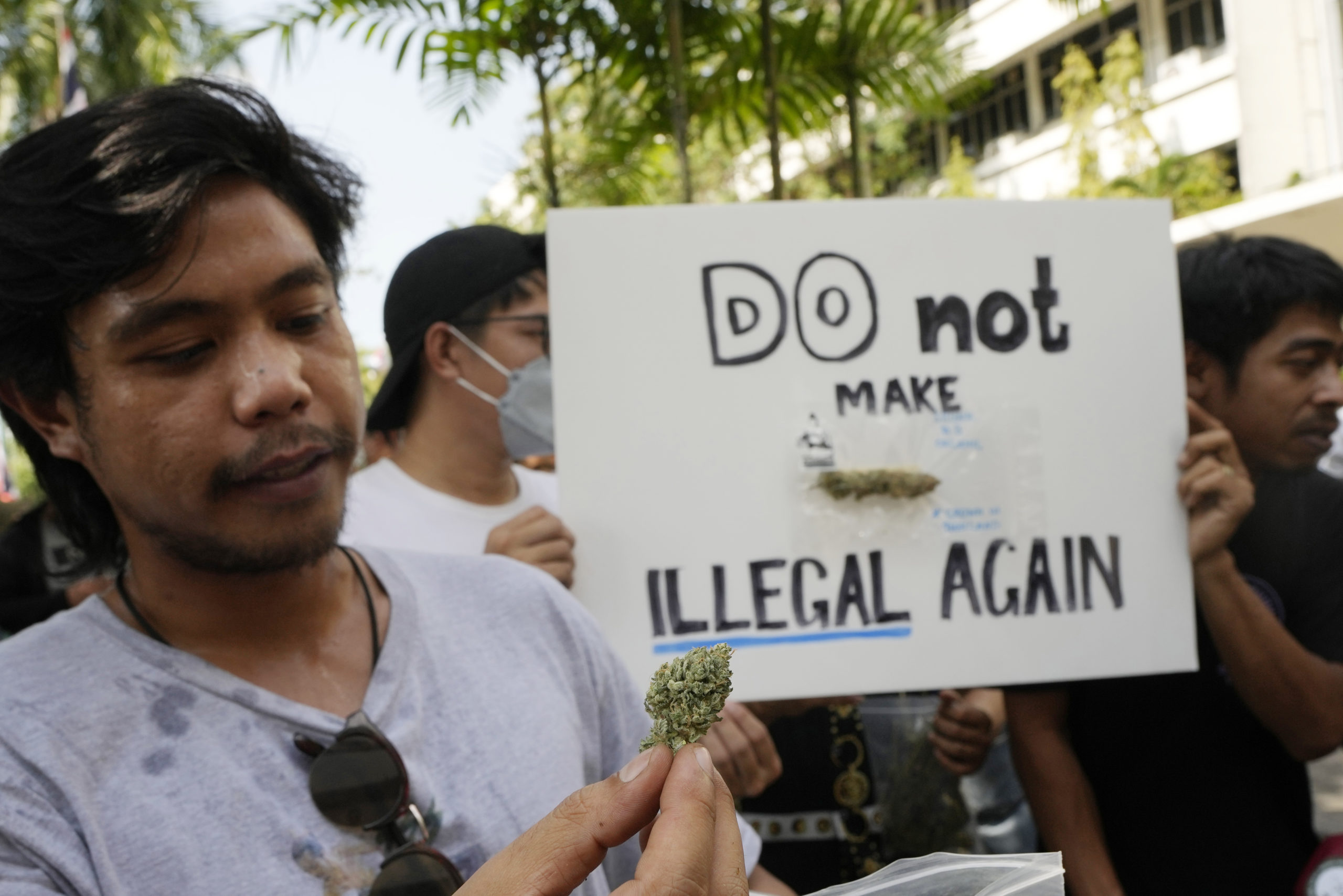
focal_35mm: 34
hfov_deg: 55.8
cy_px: 448
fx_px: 1268
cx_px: 672
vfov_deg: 38.9
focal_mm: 23
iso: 400
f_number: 8
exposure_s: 1/500
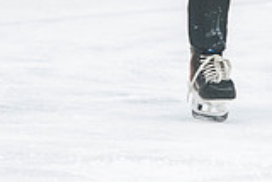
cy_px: -133
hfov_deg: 2.5
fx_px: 6110
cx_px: 245
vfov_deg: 1.7
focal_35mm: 808
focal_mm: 165
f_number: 3.2
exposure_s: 1/800
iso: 2500
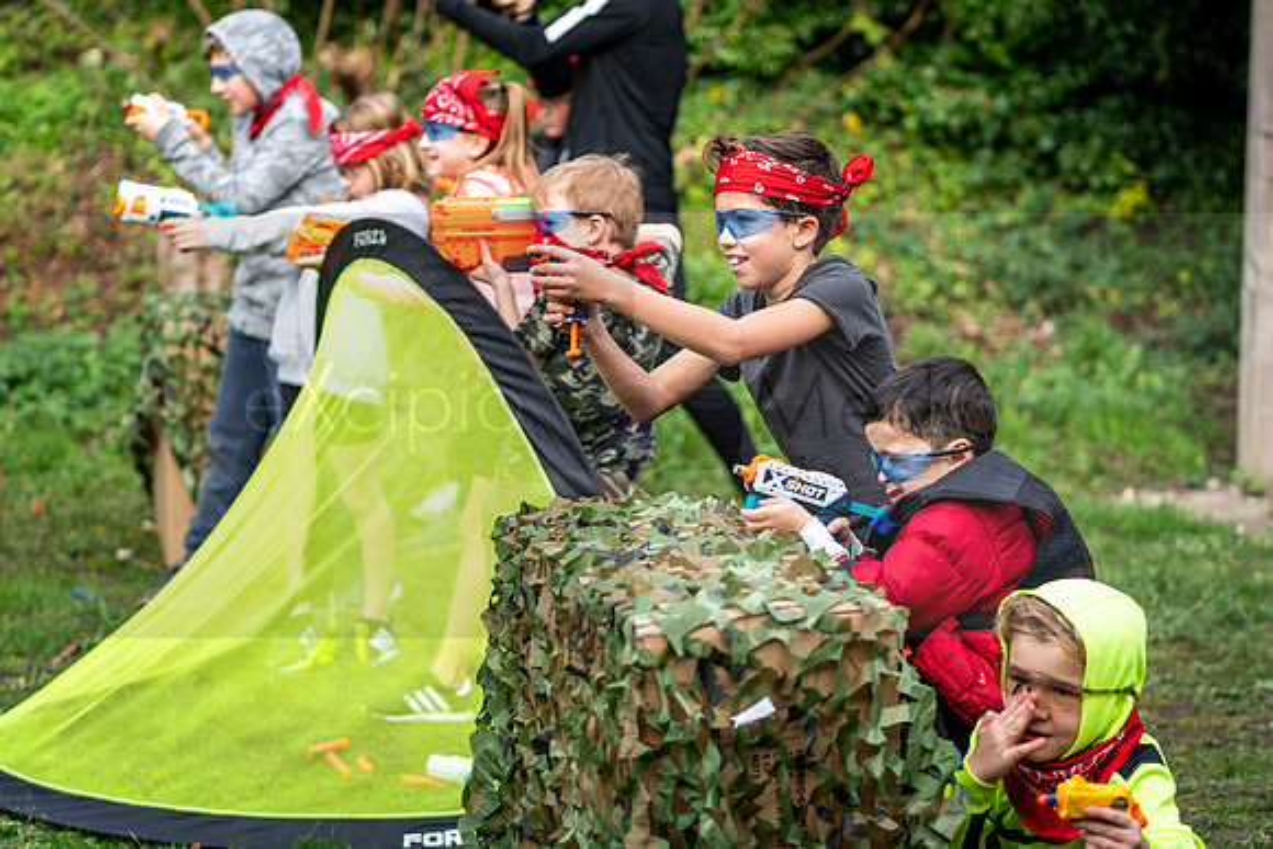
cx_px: 686
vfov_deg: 15.1
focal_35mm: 90
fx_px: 3194
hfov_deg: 22.5
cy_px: 383
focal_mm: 81
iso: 100
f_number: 2.8
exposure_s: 1/320
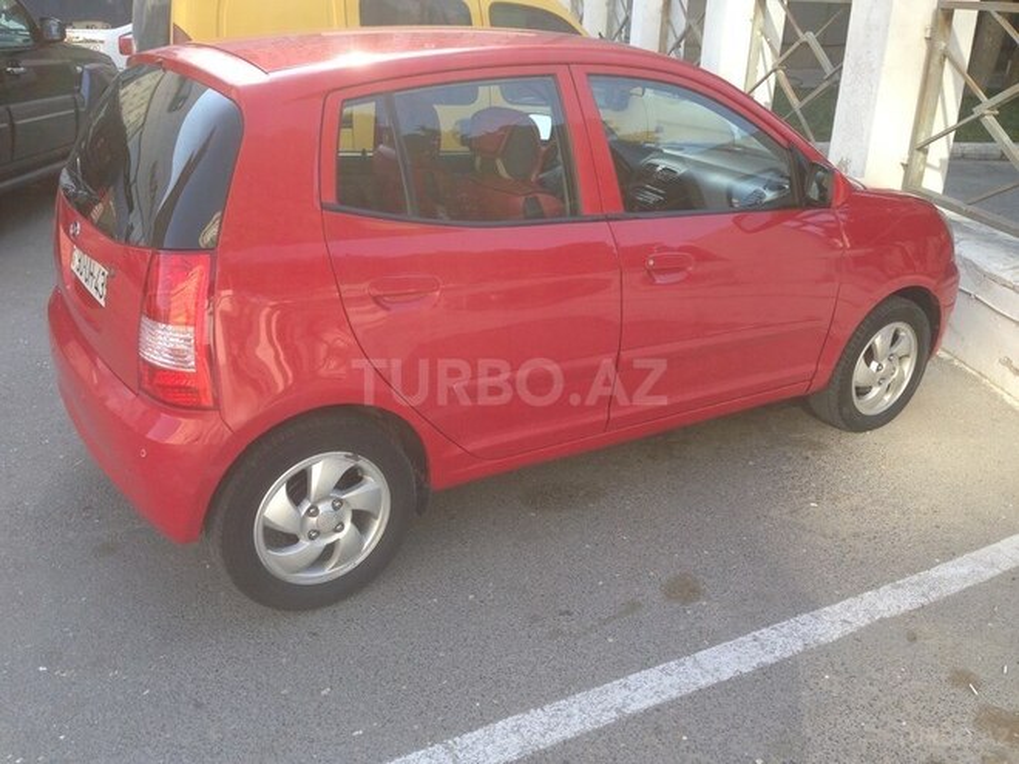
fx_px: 971
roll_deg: -1.5
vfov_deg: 42.9
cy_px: 382
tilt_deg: -22.0
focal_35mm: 33
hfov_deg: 55.4
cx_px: 510
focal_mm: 4.12
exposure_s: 1/254
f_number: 2.4
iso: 50
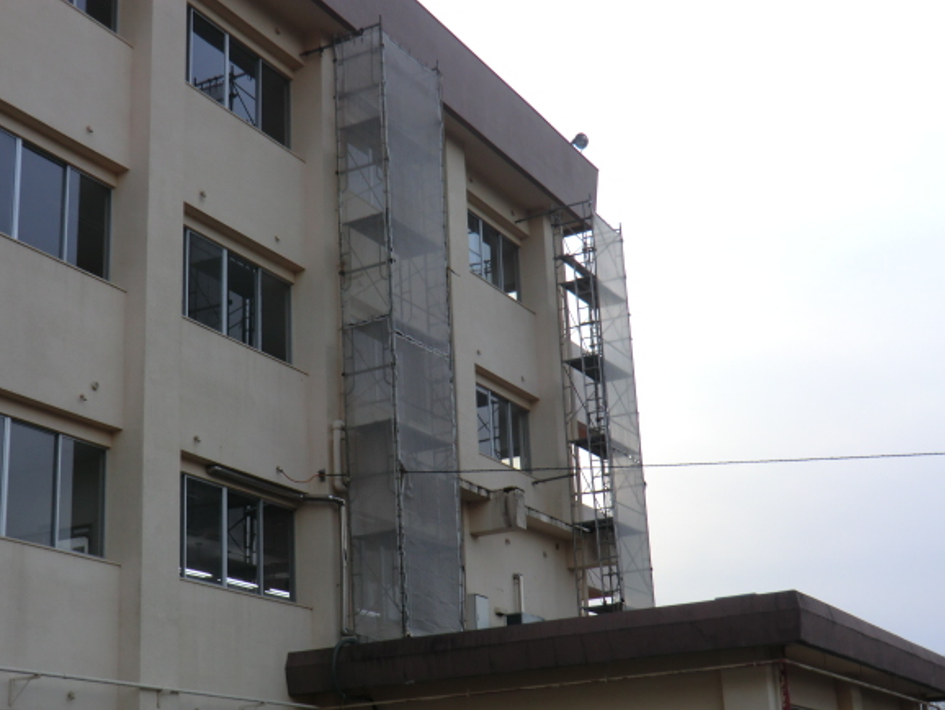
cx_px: 440
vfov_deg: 28.0
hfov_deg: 36.8
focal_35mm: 52
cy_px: 391
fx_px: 1420
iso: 64
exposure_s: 1/125
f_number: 4
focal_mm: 8.4
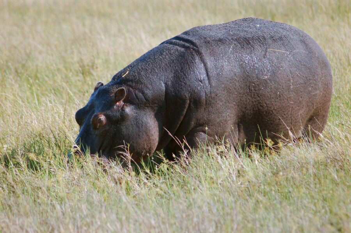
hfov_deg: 4.6
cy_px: 116
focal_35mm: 450
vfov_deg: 3.0
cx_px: 176
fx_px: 4383
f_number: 5.6
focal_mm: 300
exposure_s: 1/250
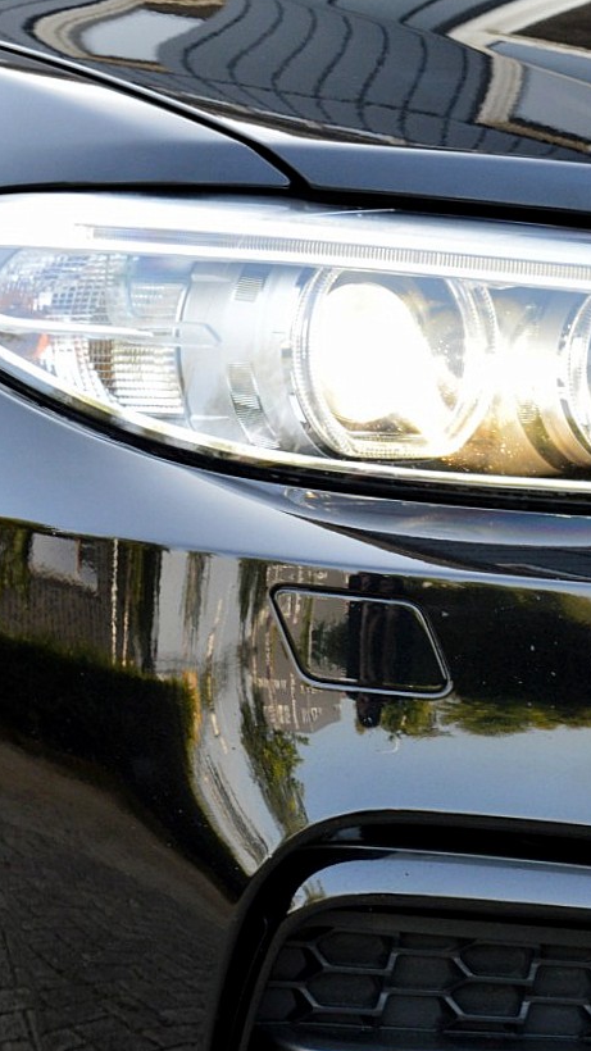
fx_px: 3986
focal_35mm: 143
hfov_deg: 8.5
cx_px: 397
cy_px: 565
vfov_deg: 15.0
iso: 400
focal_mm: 46
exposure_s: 1/80
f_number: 9
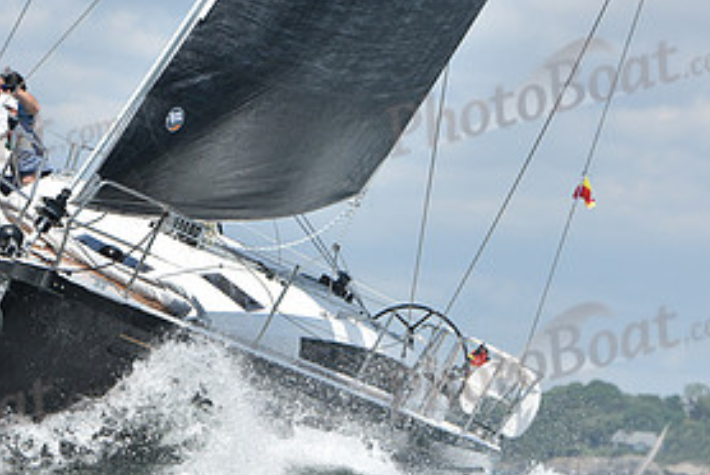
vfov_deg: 3.8
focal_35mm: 365
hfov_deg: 5.6
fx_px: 7206
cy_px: 259
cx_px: 255
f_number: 7.1
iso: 250
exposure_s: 1/1250
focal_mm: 175
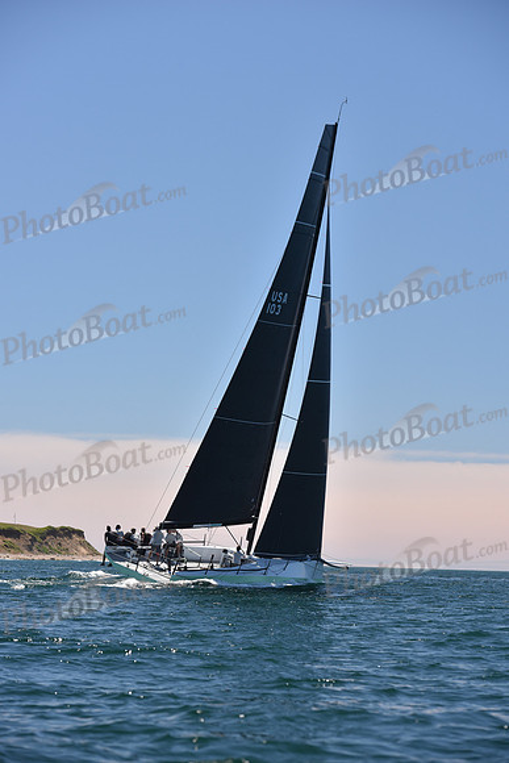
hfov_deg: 14.0
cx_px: 254
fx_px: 2077
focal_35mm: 98
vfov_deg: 20.8
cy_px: 382
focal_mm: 98
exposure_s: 1/800
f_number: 5
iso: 250
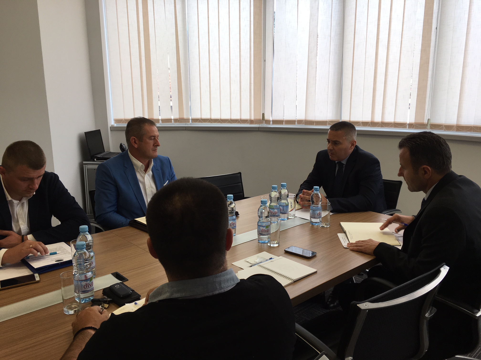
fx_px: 403
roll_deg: -0.2
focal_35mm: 29
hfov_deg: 61.7
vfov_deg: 48.2
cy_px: 180
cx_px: 240
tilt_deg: -10.7
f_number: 2.2
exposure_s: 1/100
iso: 25
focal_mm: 4.15
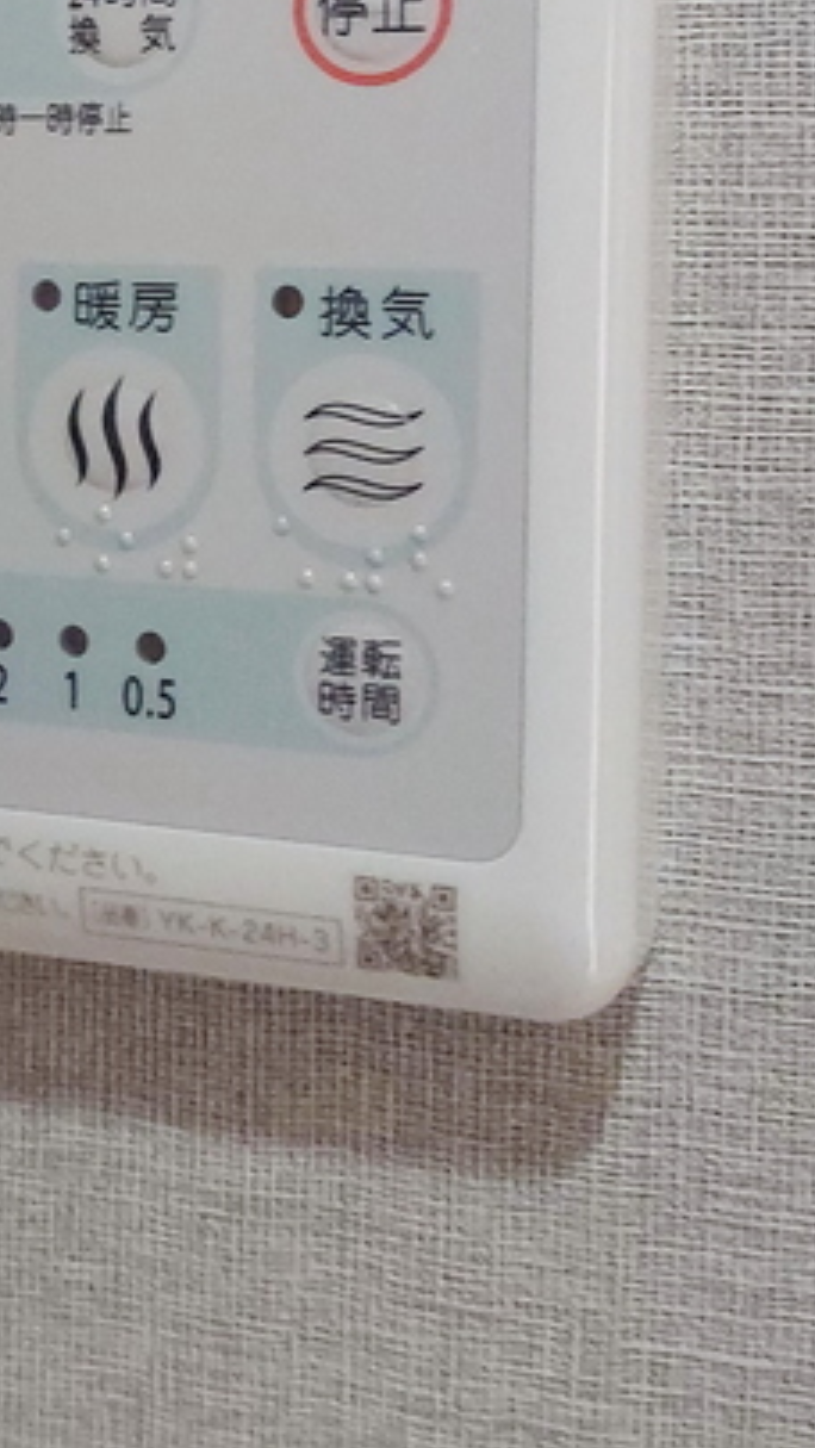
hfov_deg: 18.8
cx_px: -21
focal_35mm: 62
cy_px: 336
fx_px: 2380
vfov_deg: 33.1
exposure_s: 1/15
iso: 800
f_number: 1.8
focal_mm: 5.23
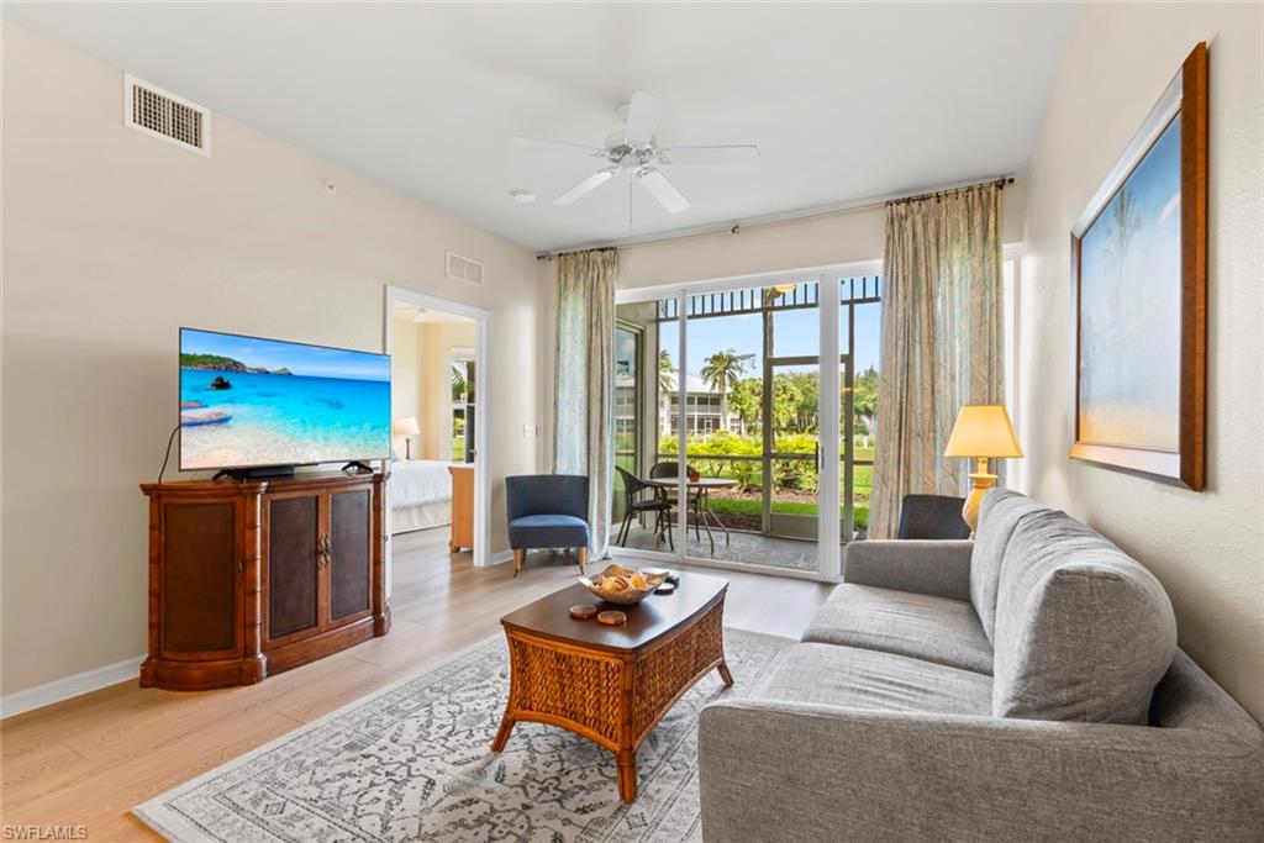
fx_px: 579
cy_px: 422
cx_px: 632
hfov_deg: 95.0
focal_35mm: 16
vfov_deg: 72.1
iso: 100
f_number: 9
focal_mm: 16.5
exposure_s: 1/2
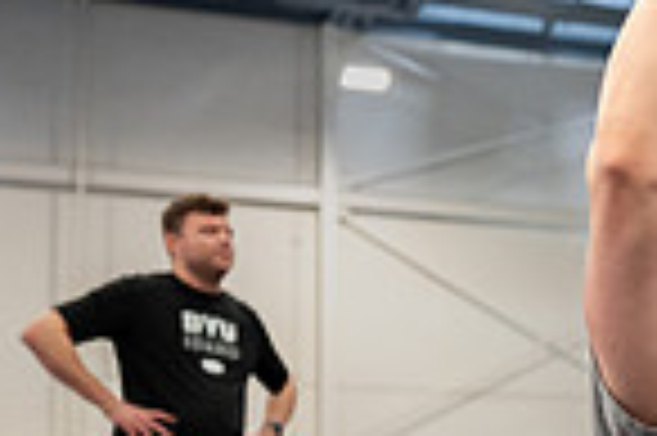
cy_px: 488
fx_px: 2060
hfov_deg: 15.8
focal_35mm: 113
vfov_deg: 11.9
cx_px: 1128
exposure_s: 1/100
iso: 1250
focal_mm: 28
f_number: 2.8
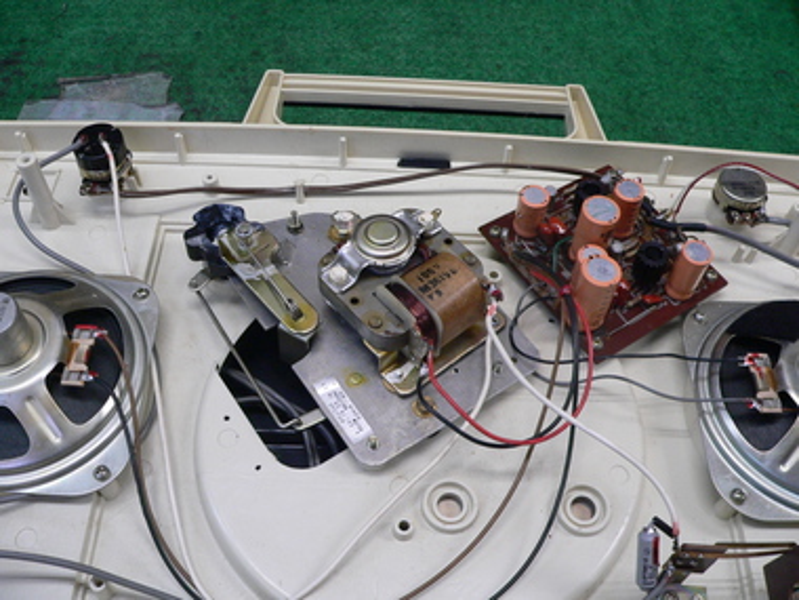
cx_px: 400
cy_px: 300
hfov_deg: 51.4
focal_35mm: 36
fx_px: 831
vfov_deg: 39.7
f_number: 2.8
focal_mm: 6
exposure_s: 1/50
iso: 200
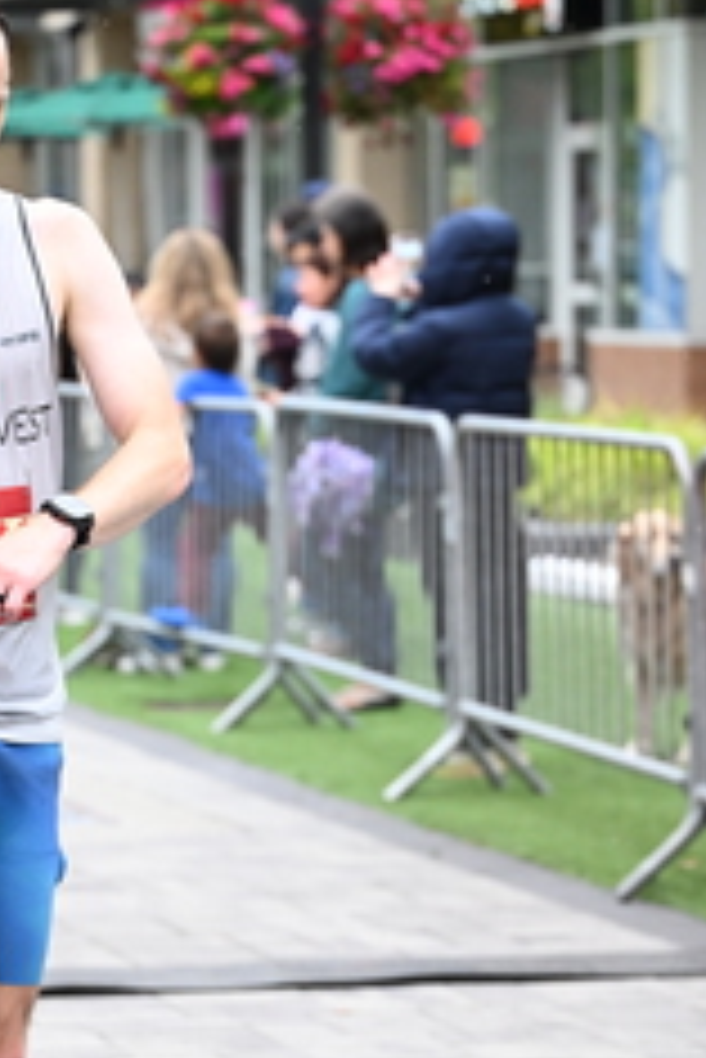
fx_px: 4817
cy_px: 729
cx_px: 155
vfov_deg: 12.5
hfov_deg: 8.4
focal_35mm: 164
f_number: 2.8
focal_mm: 70
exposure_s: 1/1250
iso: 1600
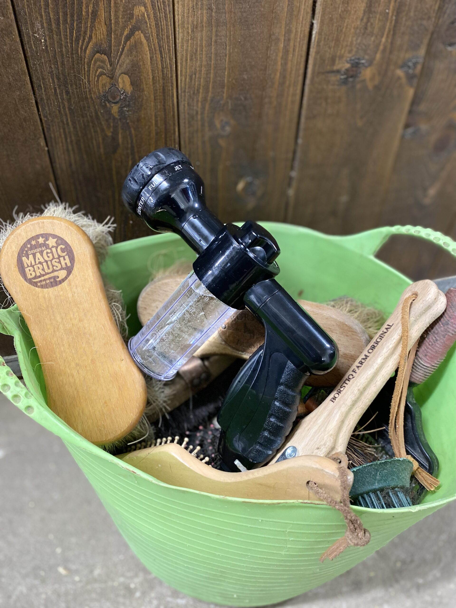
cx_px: 228
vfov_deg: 67.3
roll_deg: -1.2
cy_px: 304
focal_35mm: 26
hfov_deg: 53.1
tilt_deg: -42.9
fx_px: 457
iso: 400
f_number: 1.8
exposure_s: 1/50
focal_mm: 4.25
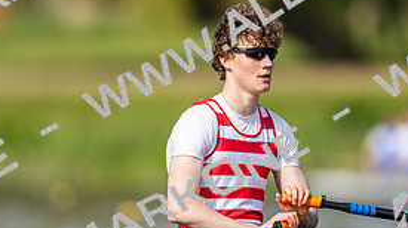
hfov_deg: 1.6
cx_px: 266
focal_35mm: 1328
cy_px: 122
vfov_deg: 0.9
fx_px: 14352
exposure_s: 1/2500
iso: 280
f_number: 4
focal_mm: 600
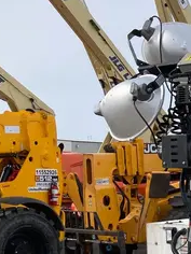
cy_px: 278
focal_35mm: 87
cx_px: 242
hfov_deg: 16.2
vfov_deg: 21.4
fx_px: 640
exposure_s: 1/3690
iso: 25
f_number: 1.8
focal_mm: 3.99
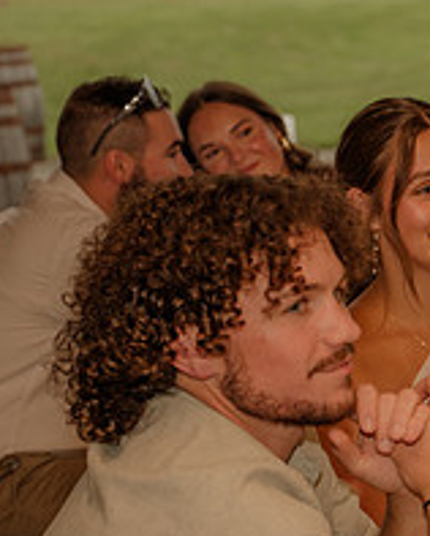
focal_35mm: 159
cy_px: 359
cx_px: 713
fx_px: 2525
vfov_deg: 12.1
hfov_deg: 9.4
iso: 320
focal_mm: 57
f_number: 4
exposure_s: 1/200
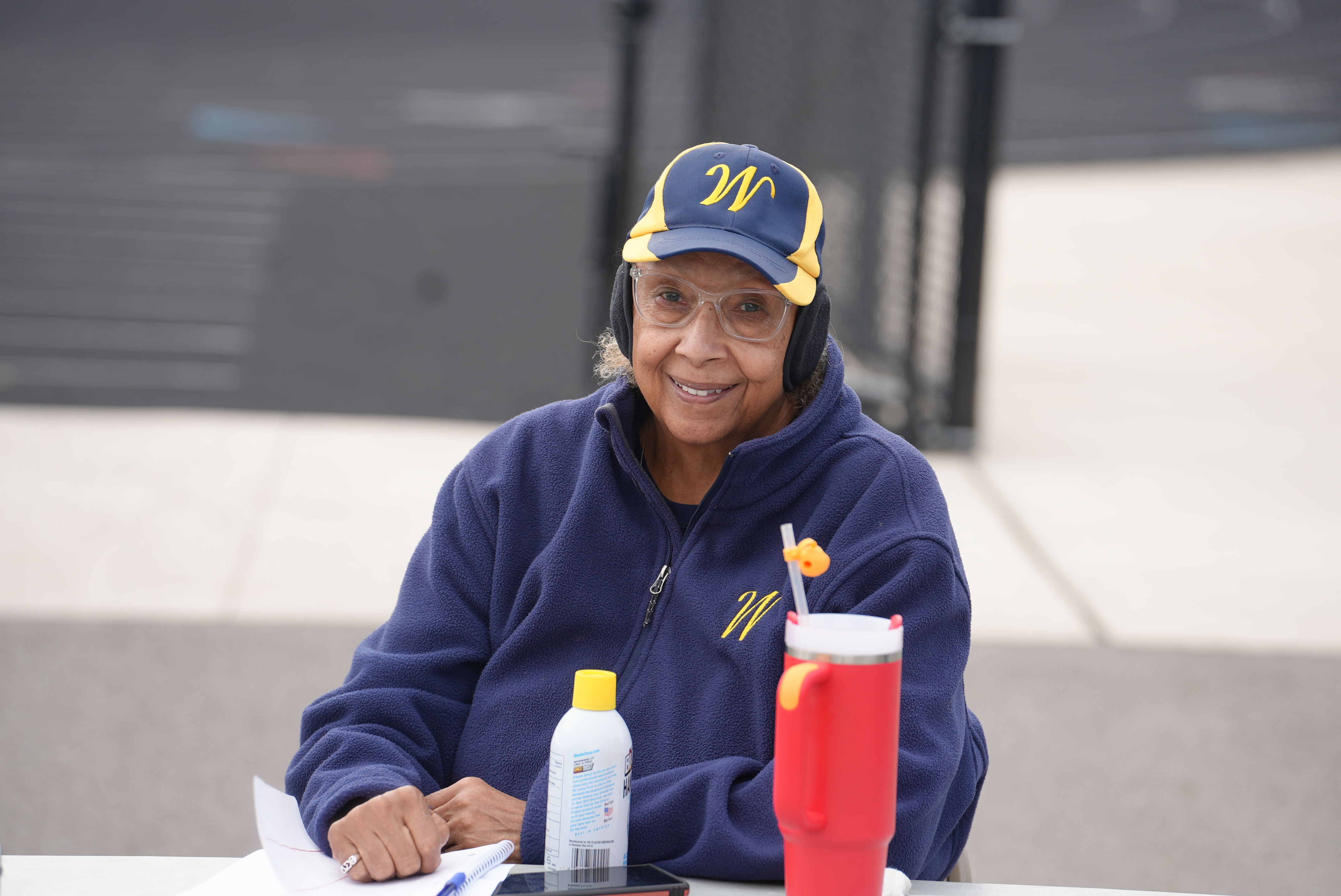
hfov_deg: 14.5
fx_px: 5255
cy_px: 448
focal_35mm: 141
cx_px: 670
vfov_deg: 9.7
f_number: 4
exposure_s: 1/160
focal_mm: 141
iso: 80
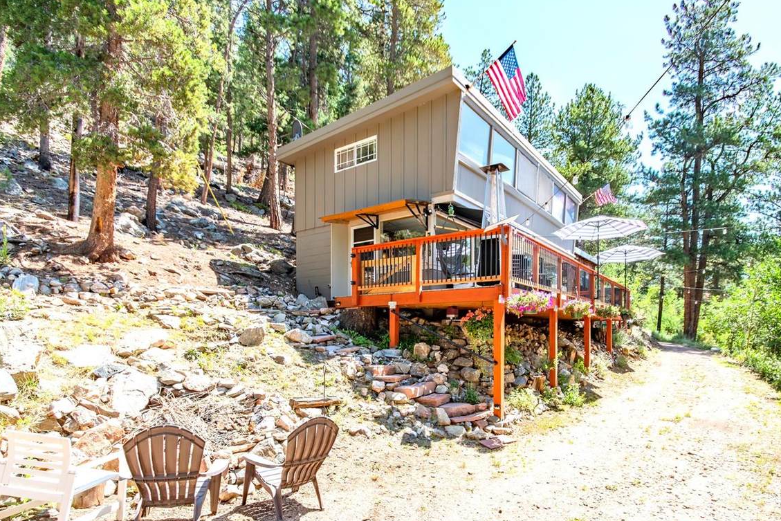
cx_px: 396
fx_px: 369
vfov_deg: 70.4
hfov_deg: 93.3
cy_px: 280
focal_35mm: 17
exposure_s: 1/8000
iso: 400
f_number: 8
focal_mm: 10
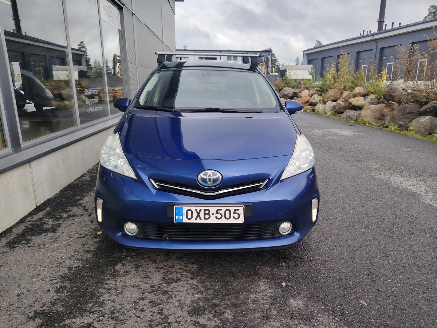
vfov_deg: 56.8
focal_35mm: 24
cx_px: 218
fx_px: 303
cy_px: 164
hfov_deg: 71.6
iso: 100
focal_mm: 5.25
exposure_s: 1/393
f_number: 1.75
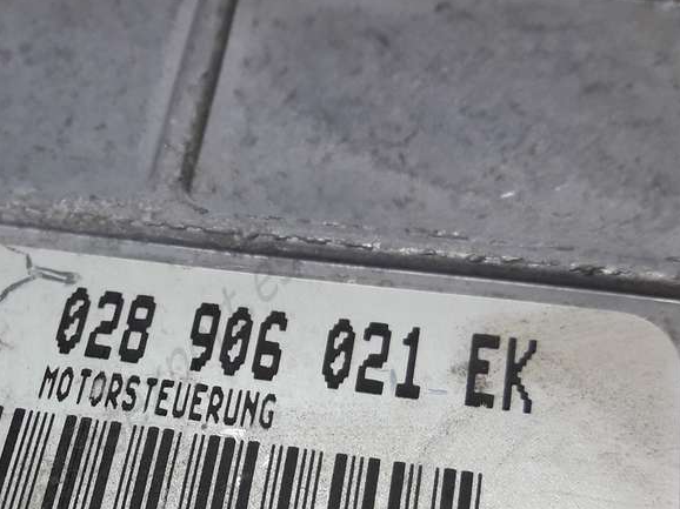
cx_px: 121
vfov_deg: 23.9
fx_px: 1178
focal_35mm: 60
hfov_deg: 31.2
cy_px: 426
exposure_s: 1/100
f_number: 1.9
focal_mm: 3.7
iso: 64
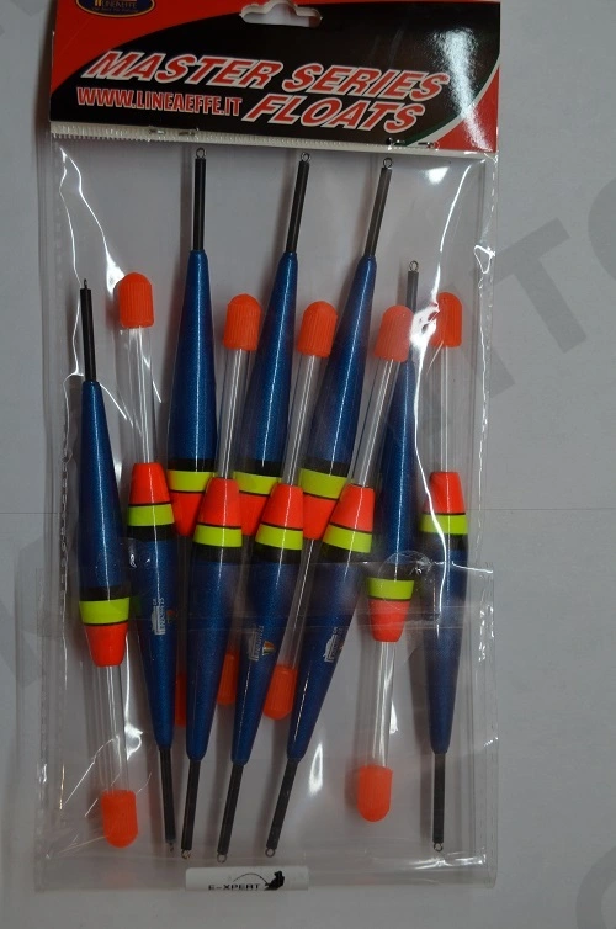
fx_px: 1236
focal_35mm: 48
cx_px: 308
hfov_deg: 28.0
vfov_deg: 41.2
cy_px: 464
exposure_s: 1/60
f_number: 5.6
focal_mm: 32
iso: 200
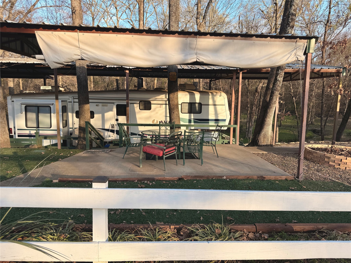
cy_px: 132
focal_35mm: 24
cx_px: 176
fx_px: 243
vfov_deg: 56.8
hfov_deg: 71.6
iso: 80
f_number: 1.78
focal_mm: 6.76
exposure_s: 1/1046
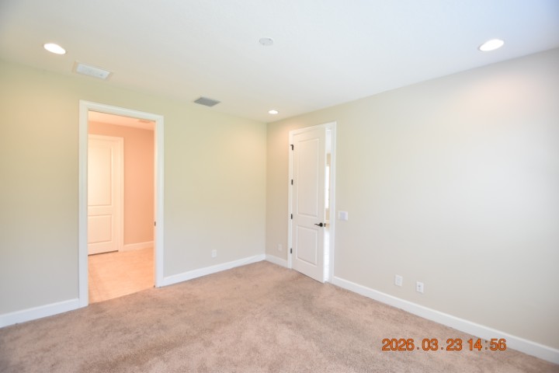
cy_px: 186
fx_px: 233
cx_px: 280
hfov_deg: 100.4
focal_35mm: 15
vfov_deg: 77.3
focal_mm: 10
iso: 800
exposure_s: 1/125
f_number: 3.5
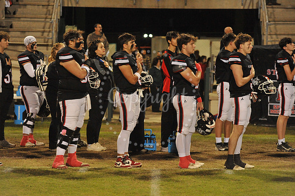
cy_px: 98
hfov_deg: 14.2
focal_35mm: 145
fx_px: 1187
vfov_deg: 9.5
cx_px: 148
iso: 6400
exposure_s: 1/200
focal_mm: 145
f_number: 5
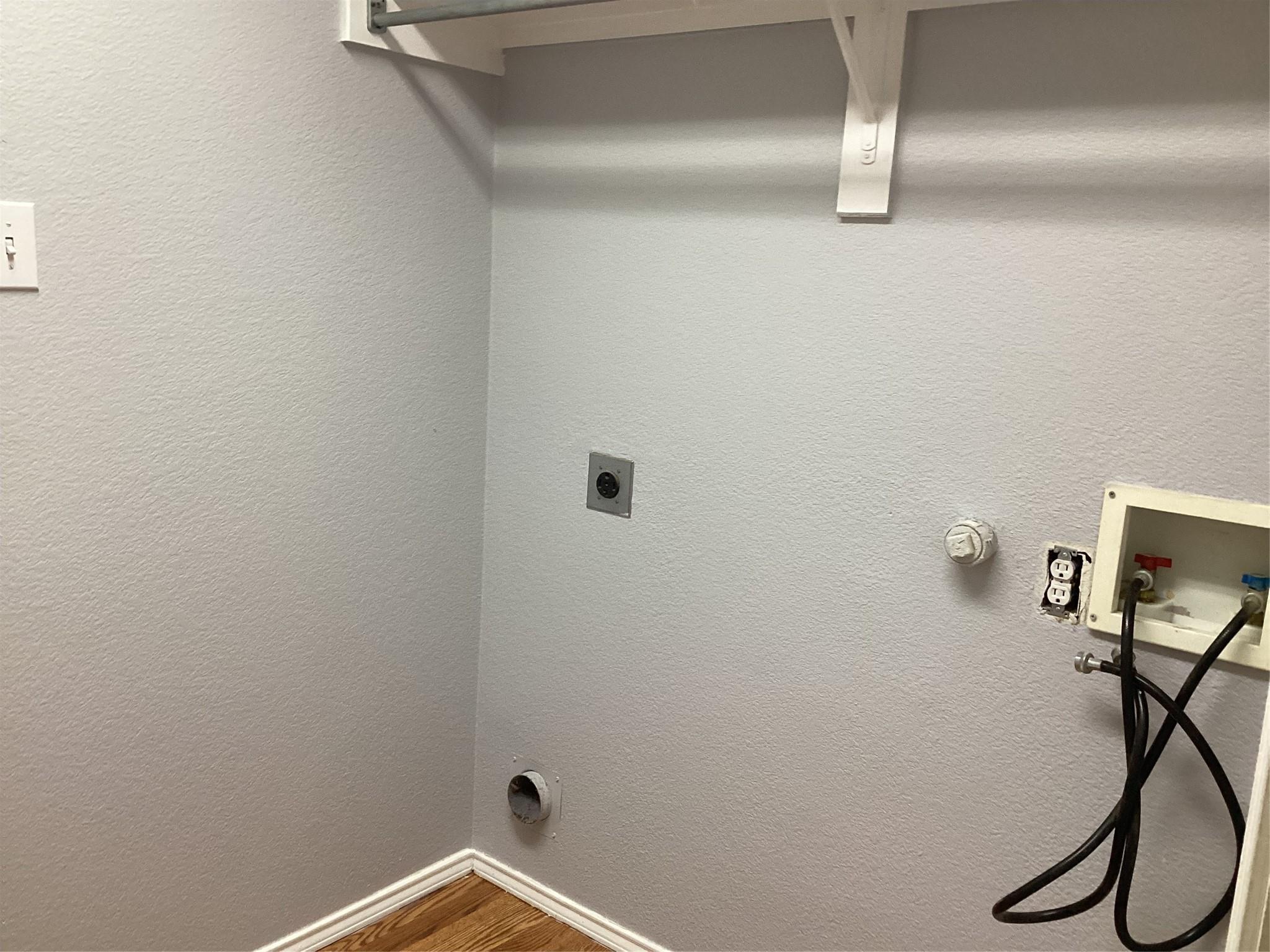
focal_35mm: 31
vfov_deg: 45.4
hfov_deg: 58.4
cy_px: 476
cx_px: 635
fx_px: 1137
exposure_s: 1/60
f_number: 2.4
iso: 200
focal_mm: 3.3
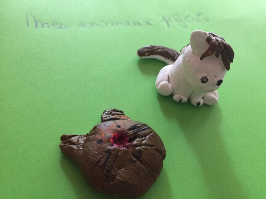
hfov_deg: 61.7
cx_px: 133
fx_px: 223
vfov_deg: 48.2
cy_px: 100
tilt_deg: -50.6
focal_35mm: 29
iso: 200
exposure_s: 1/33
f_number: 2.2
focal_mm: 4.15
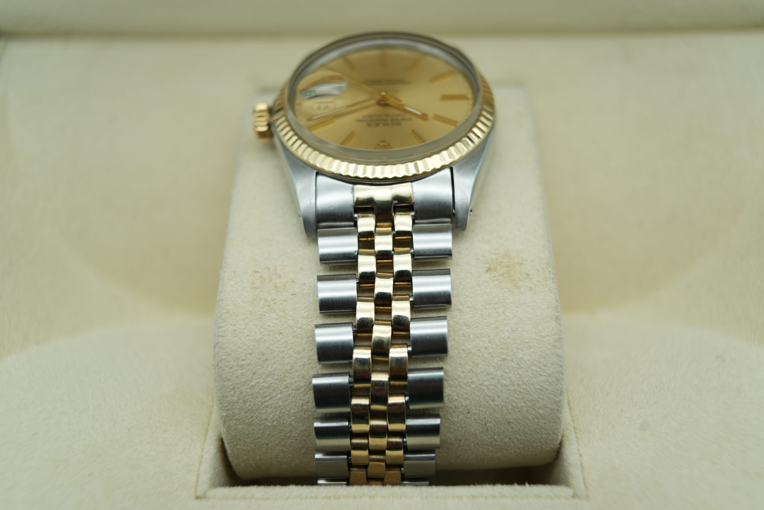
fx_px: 743
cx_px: 382
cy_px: 255
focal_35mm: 35
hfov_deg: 54.4
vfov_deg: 37.9
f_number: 5
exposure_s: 1/250
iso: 400
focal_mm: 35
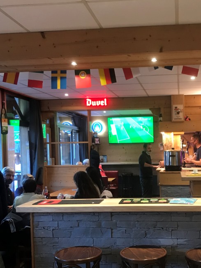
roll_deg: +0.6
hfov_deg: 32.4
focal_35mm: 44
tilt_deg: -2.3
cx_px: 145
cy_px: 167
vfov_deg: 42.6
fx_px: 341
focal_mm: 3.99
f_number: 1.8
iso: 64
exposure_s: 1/17
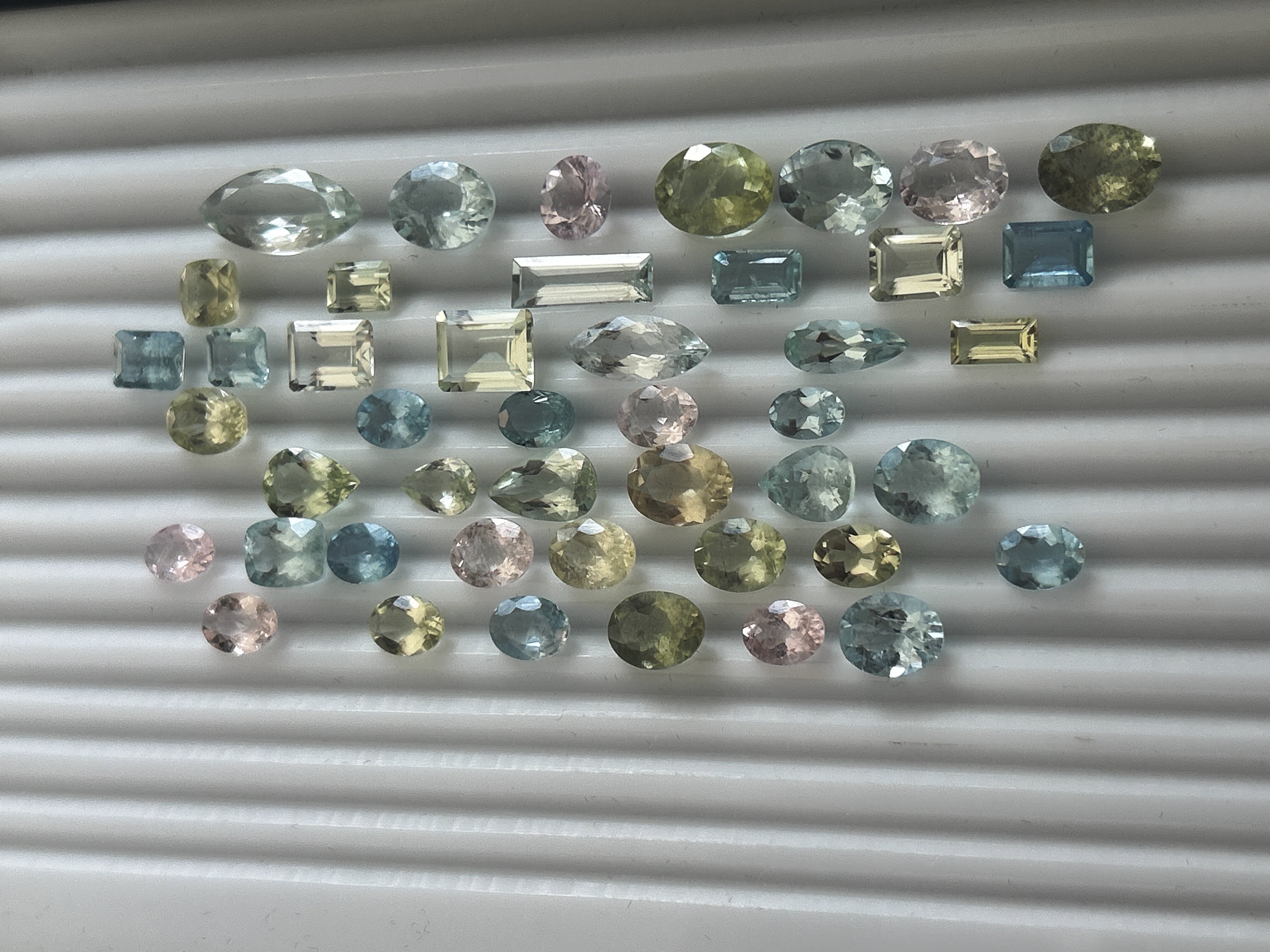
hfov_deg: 36.8
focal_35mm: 52
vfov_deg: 28.0
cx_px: 635
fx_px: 1908
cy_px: 476
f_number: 1.5
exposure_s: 1/418
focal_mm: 5.7
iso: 50
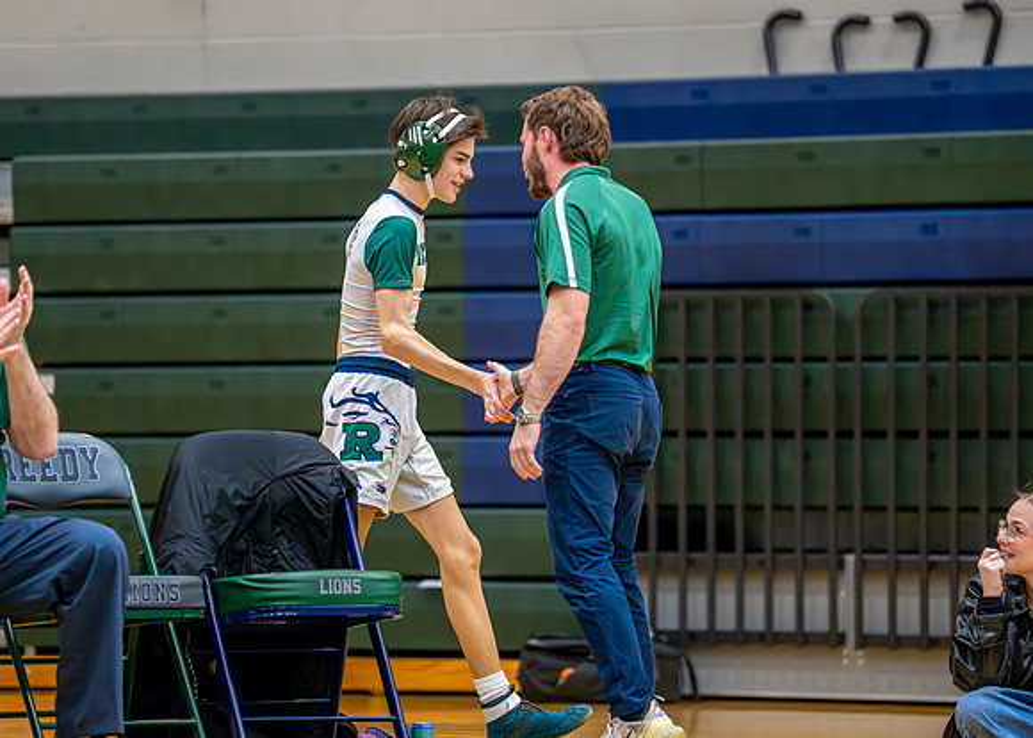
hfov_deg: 9.0
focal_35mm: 224
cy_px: 343
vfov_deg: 6.4
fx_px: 6571
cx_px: 441
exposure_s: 1/1000
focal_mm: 185
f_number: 2.8
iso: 6400
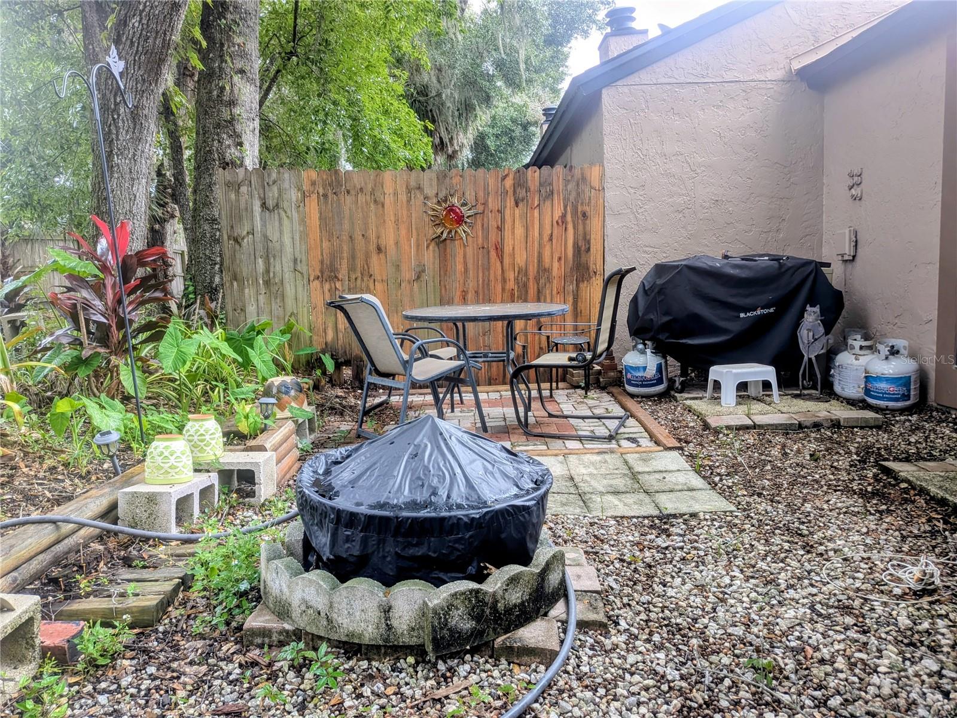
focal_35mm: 24
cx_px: 478
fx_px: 664
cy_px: 359
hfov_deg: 71.6
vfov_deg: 56.8
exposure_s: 1/50
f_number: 1.7
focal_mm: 4.53
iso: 27
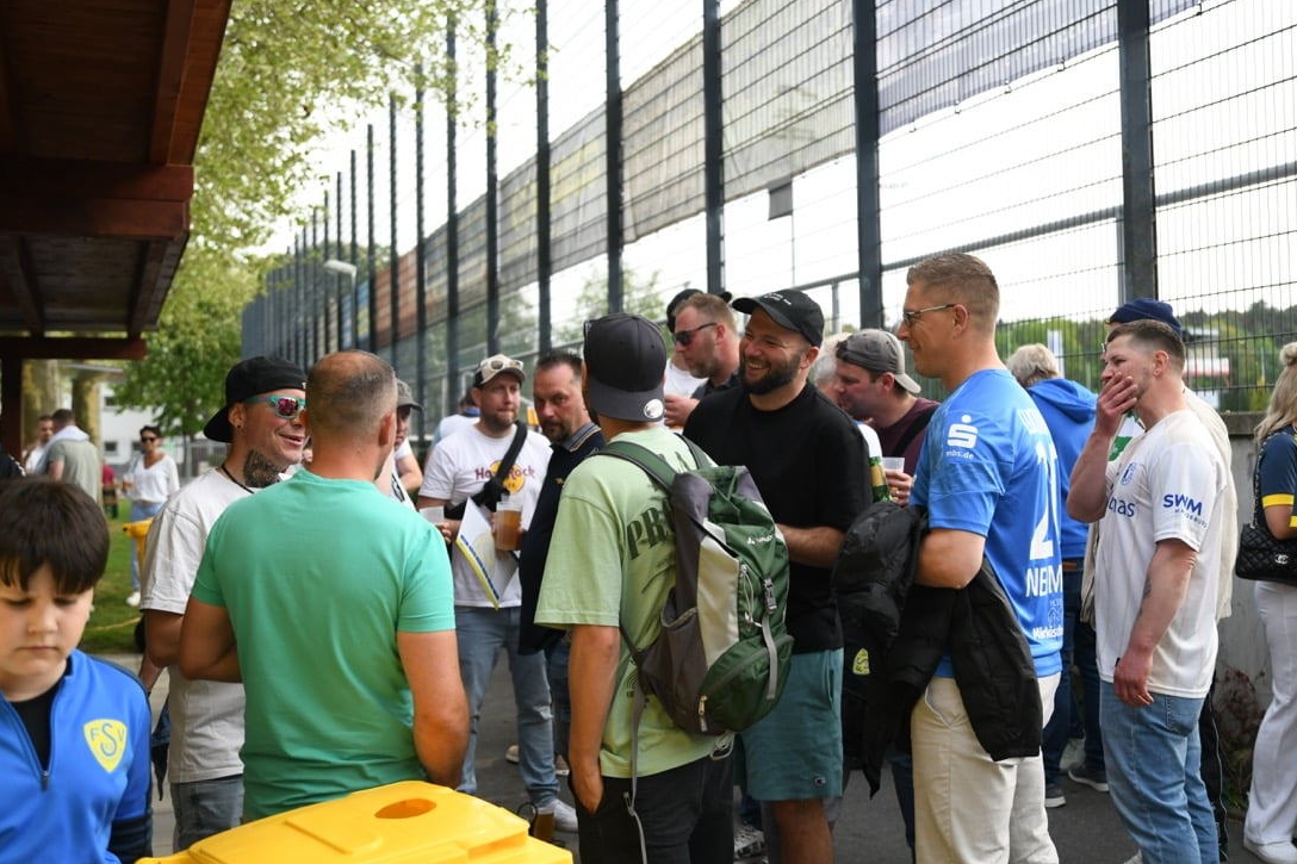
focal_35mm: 40
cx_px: 695
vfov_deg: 33.4
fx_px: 1441
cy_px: 382
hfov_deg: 48.4
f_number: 2.8
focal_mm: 34
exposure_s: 1/1600
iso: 450
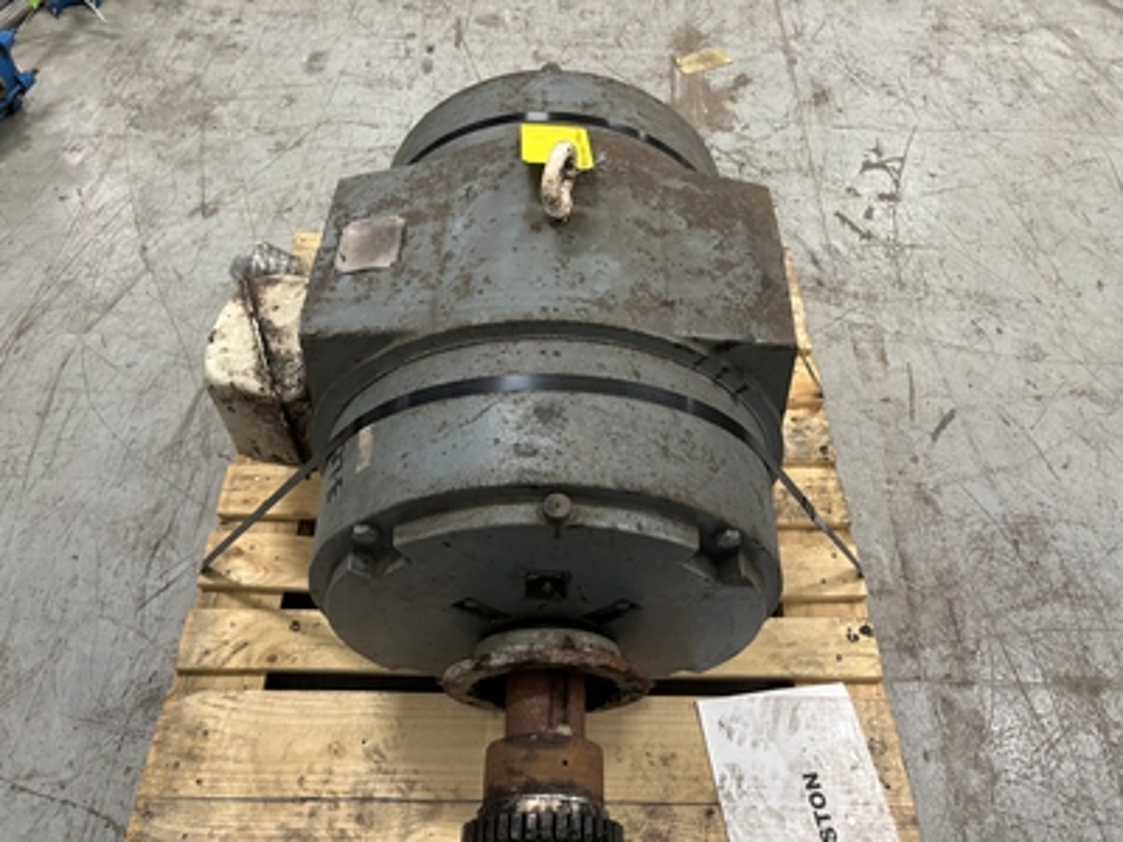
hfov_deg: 67.3
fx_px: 843
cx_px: 562
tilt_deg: -53.9
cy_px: 421
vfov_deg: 53.1
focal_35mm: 26
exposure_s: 1/60
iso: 250
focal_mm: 5.96
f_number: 1.6
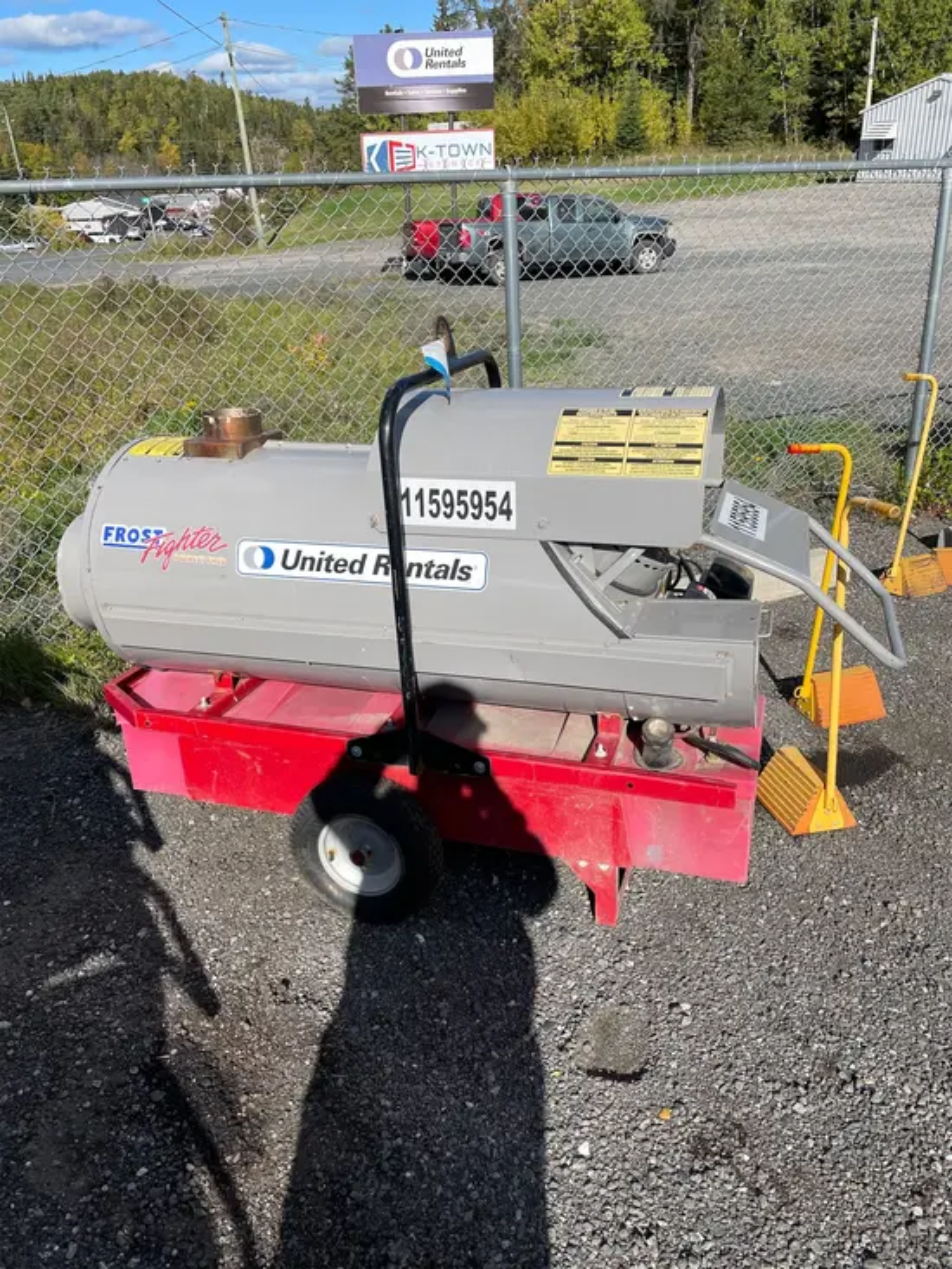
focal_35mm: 26
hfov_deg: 53.1
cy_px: 634
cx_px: 476
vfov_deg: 67.3
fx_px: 953
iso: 32
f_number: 1.6
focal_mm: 4.2
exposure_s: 1/3861
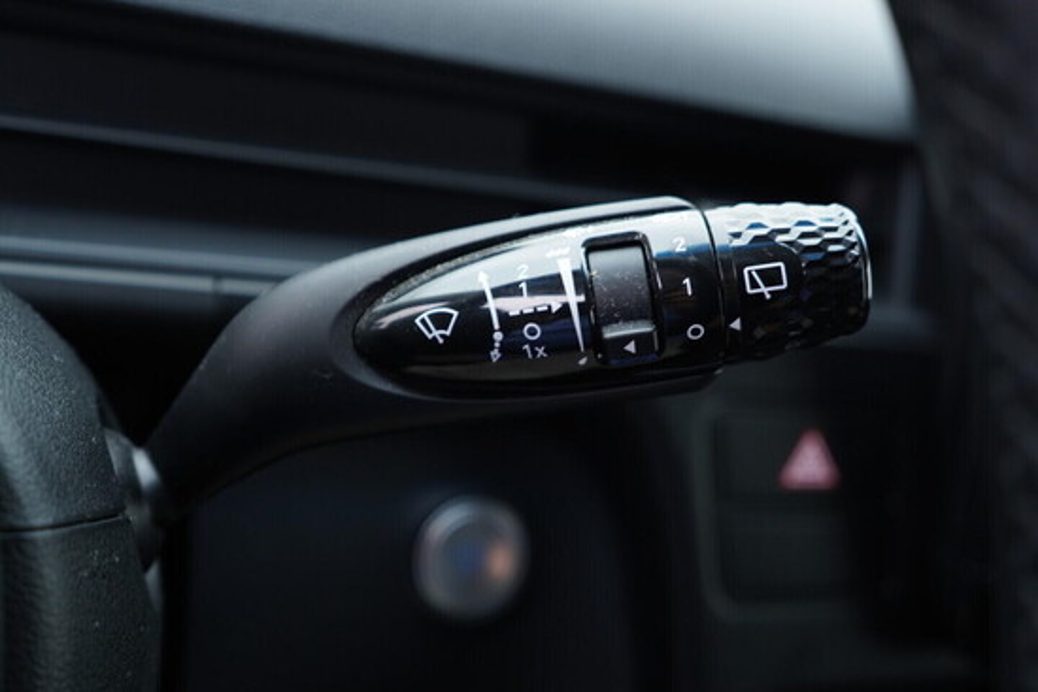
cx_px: 519
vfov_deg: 36.9
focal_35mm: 36
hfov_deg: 53.1
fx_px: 1038
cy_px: 346
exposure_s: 1/40
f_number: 2.8
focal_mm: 24
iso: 250
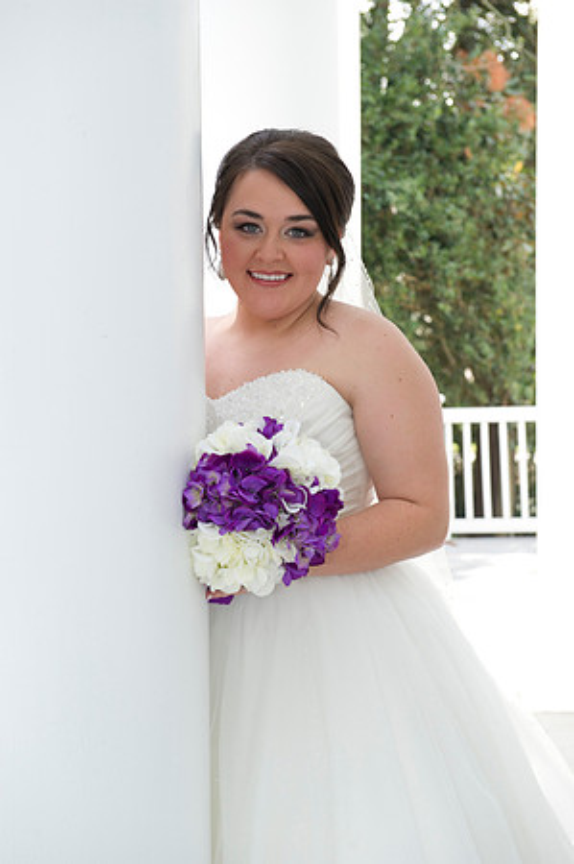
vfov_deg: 30.5
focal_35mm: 66
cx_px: 287
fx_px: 1582
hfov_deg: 20.6
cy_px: 432
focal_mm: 66
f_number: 6.3
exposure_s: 1/160
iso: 320
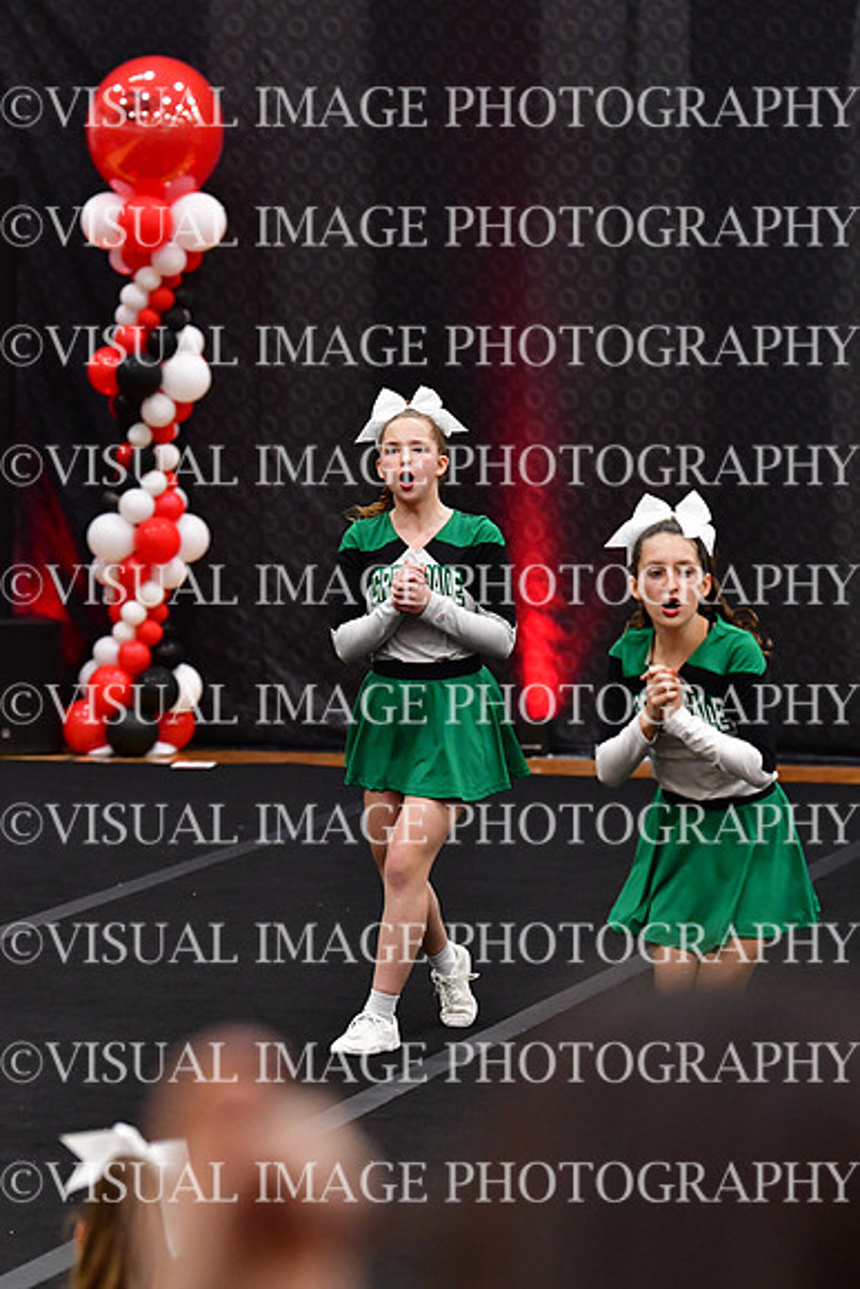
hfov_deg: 6.8
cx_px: 430
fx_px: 7233
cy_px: 644
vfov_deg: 10.2
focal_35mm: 202
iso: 4000
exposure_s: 1/500
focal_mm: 135
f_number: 3.5
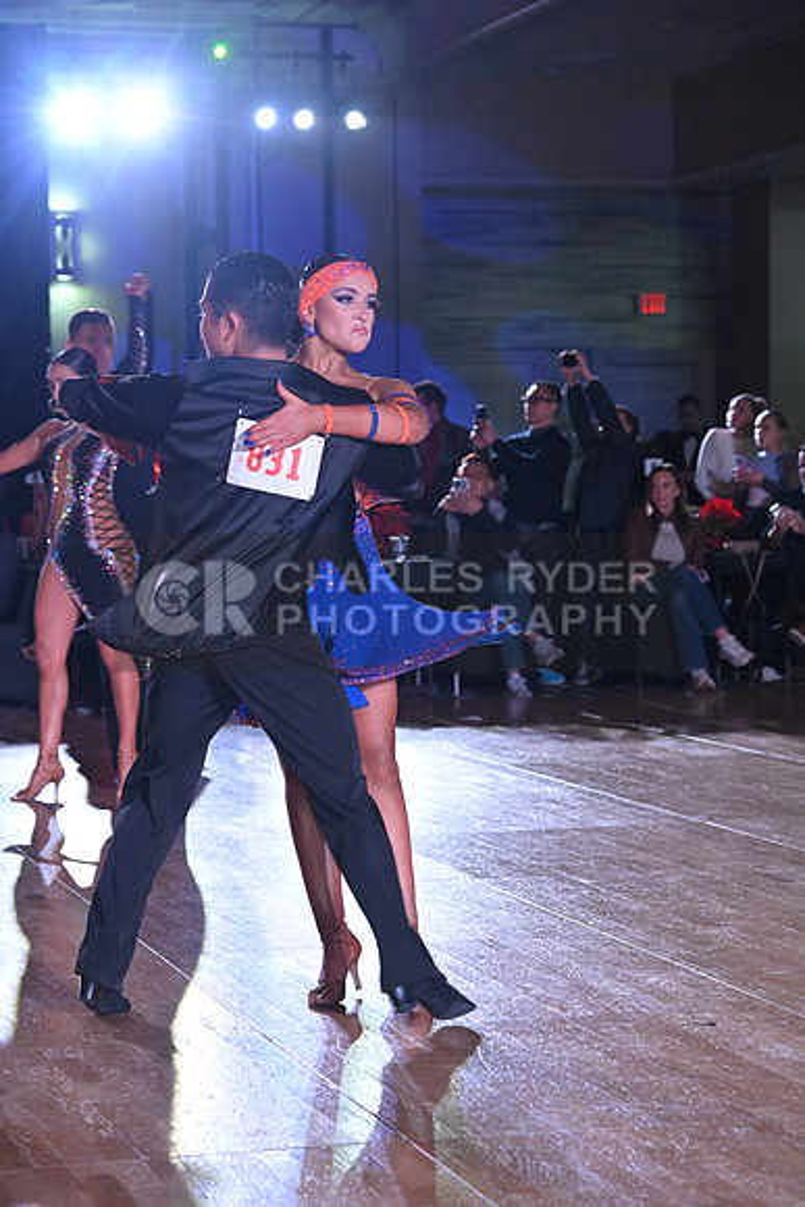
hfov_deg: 14.9
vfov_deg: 22.1
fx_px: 3084
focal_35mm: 92
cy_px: 604
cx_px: 402
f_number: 5.6
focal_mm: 92
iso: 5000
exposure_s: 1/400
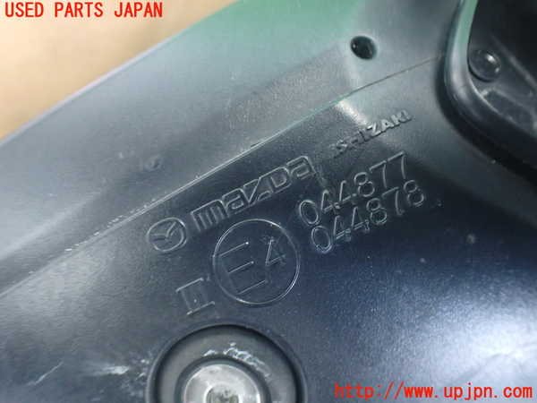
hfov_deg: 60.0
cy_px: 202
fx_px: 465
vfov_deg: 46.8
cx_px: 268
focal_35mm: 30
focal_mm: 5.4
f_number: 2.3
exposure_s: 1/30
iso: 800
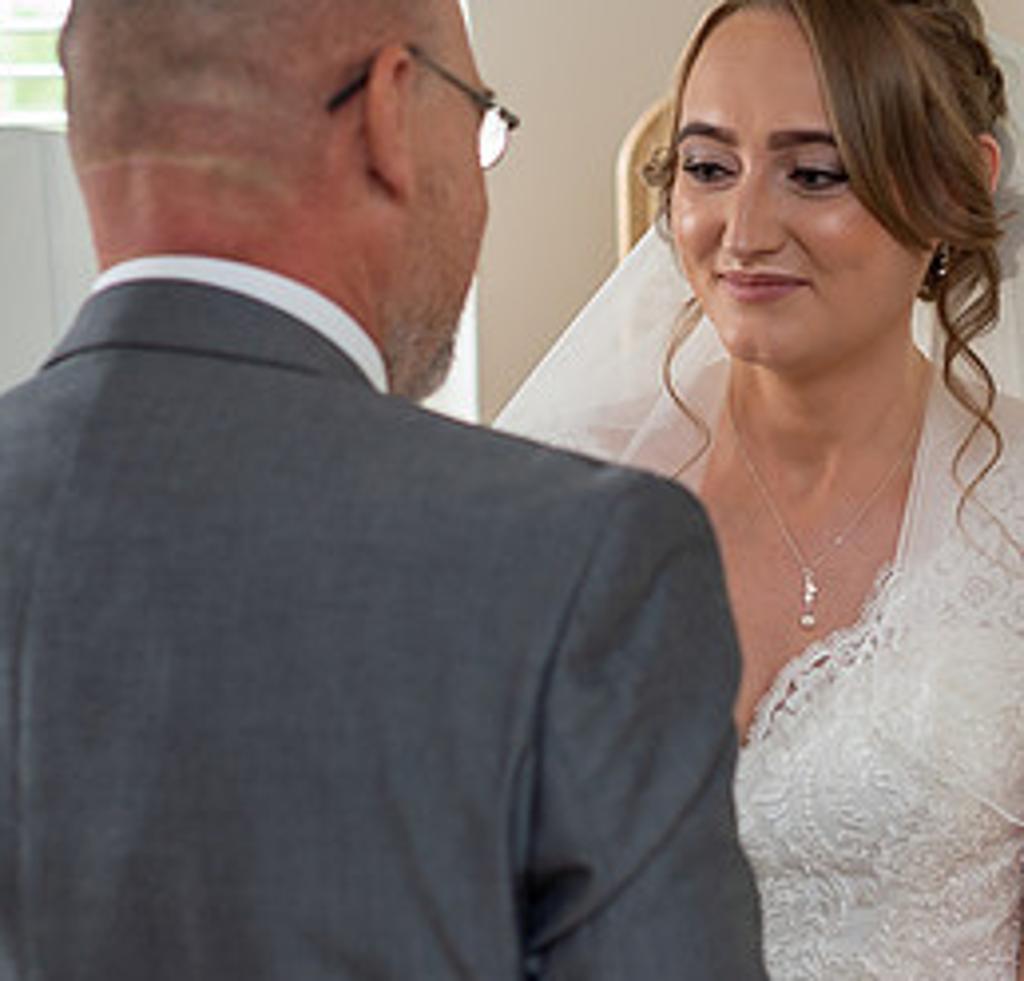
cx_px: 750
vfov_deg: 15.8
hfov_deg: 16.4
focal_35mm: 108
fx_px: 3538
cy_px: 367
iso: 200
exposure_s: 1/100
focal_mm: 35
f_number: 2.5
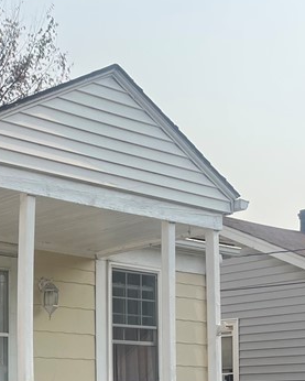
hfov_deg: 18.6
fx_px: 846
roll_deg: +0.5
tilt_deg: +3.2
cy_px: 373
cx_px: -121
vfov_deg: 24.3
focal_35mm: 75
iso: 50
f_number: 1.6
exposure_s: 1/3745
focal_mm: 5.1
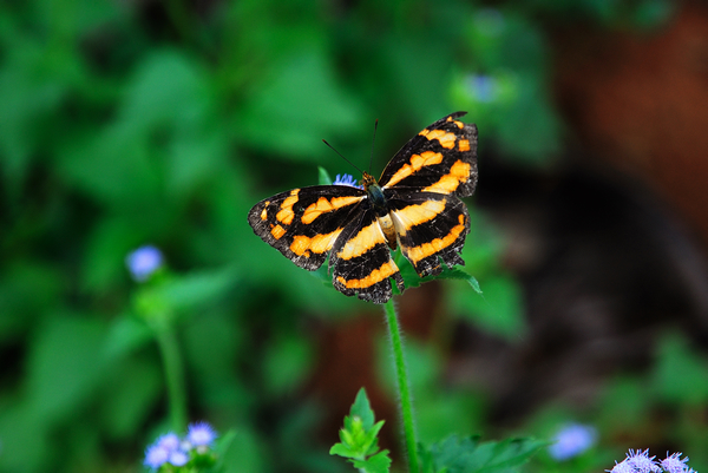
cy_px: 236
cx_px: 354
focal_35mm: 128
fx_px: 2509
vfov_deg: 10.8
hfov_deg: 16.1
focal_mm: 85
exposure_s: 1/50
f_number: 5.6
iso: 200
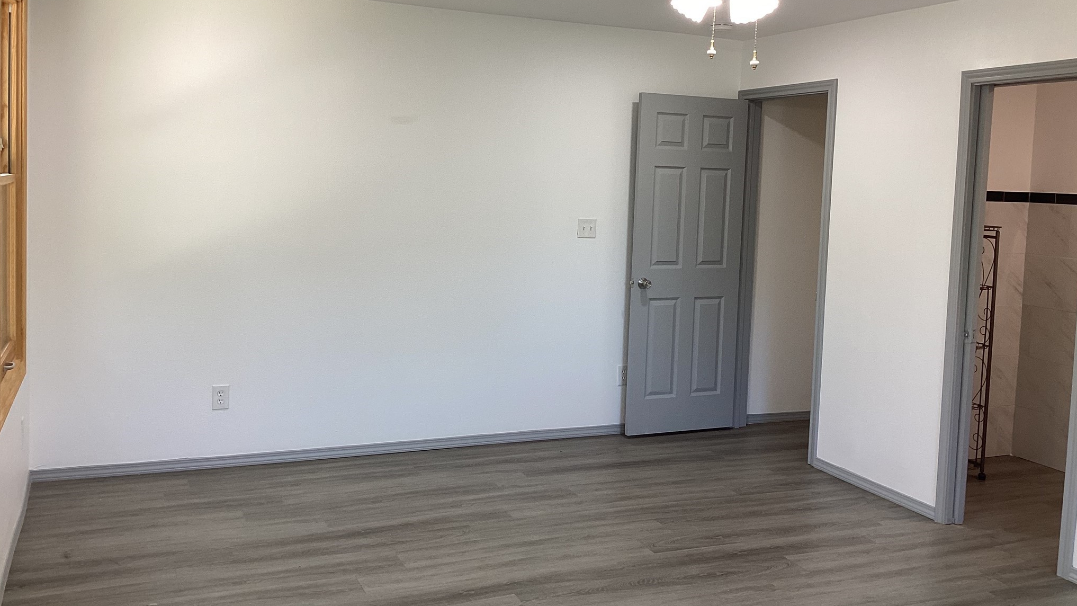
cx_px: 538
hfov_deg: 58.0
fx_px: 971
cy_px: 238
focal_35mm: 34
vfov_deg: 34.5
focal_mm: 3.3
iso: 80
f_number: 2.4
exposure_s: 1/60
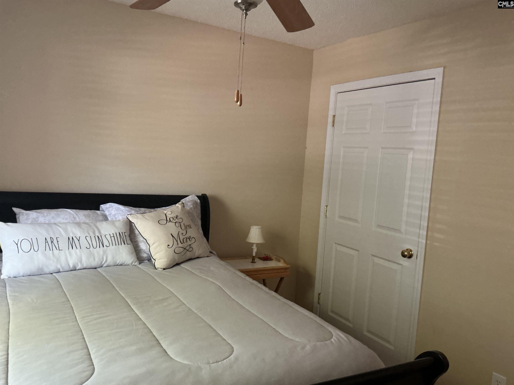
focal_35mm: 29
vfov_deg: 48.2
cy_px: 192
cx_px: 257
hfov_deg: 61.7
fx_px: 431
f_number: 1.8
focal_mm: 3
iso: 200
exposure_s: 1/40
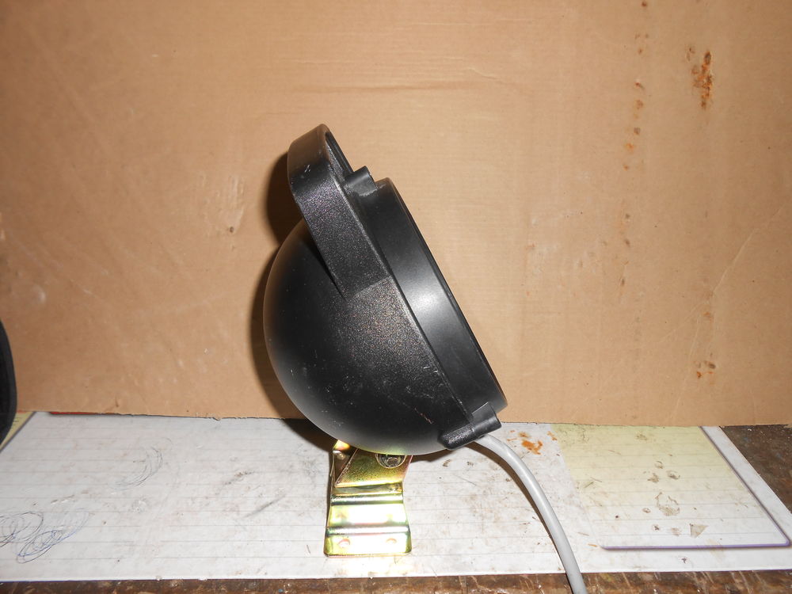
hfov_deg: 67.3
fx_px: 595
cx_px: 396
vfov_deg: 53.1
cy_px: 297
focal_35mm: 26
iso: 80
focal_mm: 4.6
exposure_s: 1/25
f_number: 3.5
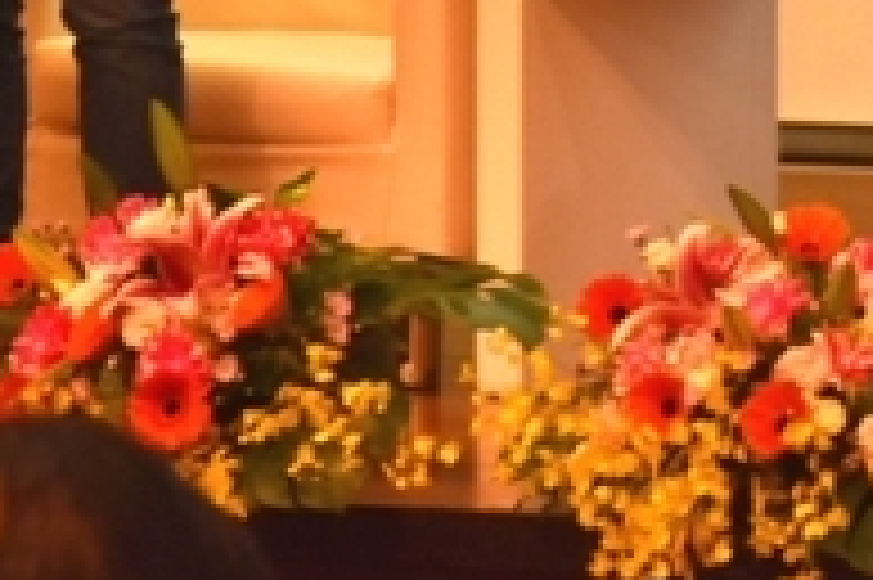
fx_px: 10007
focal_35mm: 413
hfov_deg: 5.0
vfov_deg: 3.3
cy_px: -593
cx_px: 1318
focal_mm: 66
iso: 800
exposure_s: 1/100
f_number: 5
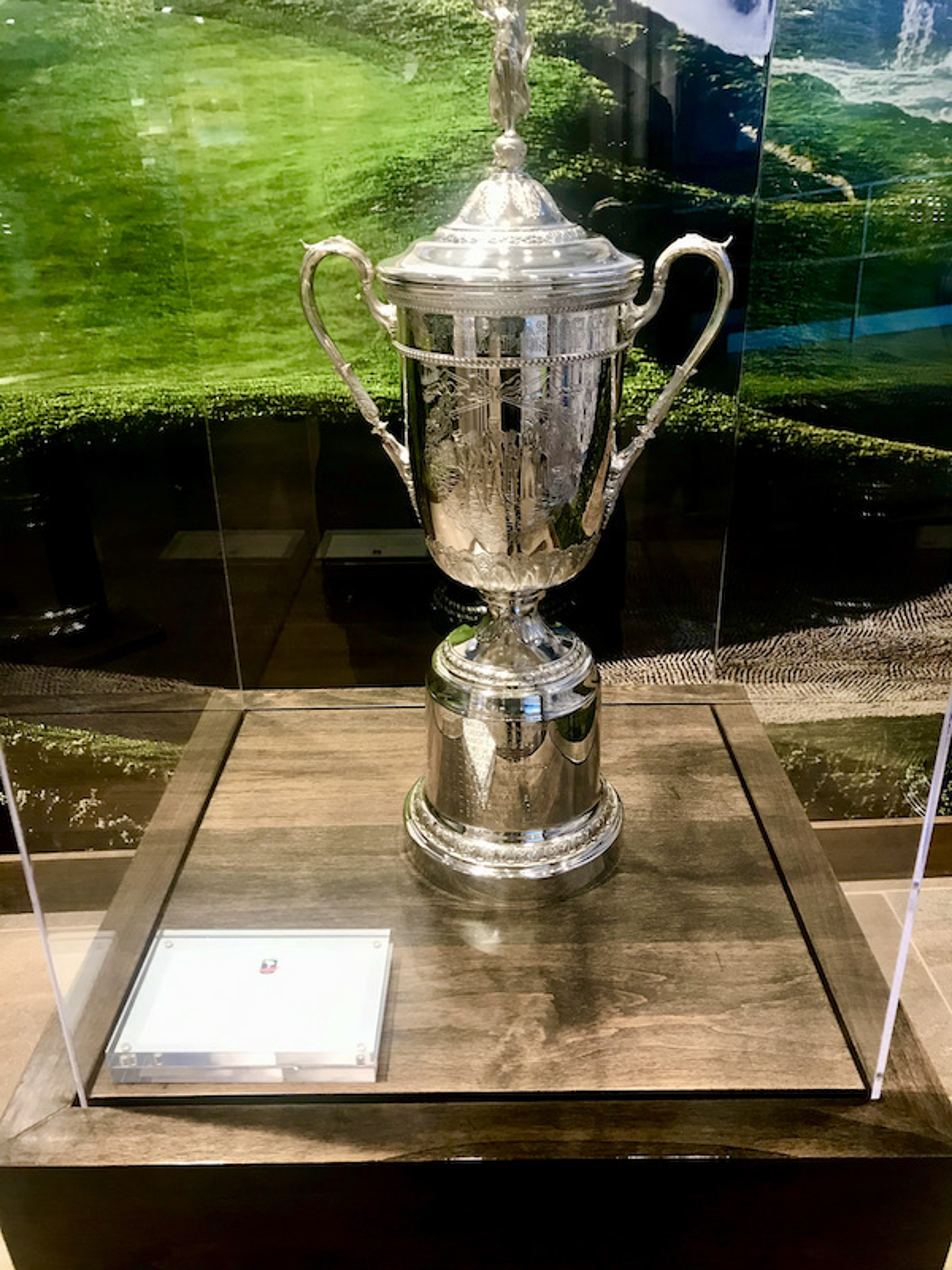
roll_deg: +4.0
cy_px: 635
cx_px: 476
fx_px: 1027
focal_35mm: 28
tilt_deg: -24.1
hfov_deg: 49.7
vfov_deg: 63.4
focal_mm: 3.99
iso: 40
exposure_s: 1/15
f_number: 1.8
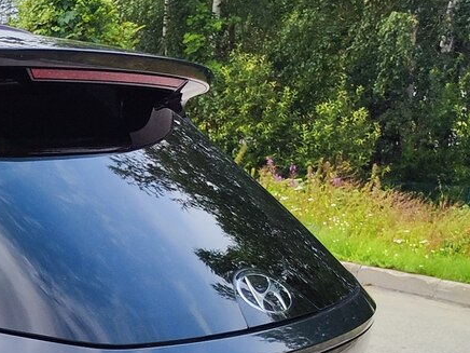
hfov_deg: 17.9
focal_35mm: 88
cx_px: -374
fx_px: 1195
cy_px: 506
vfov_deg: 15.6
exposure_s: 1/3020
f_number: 1.88
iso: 50
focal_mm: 5.59
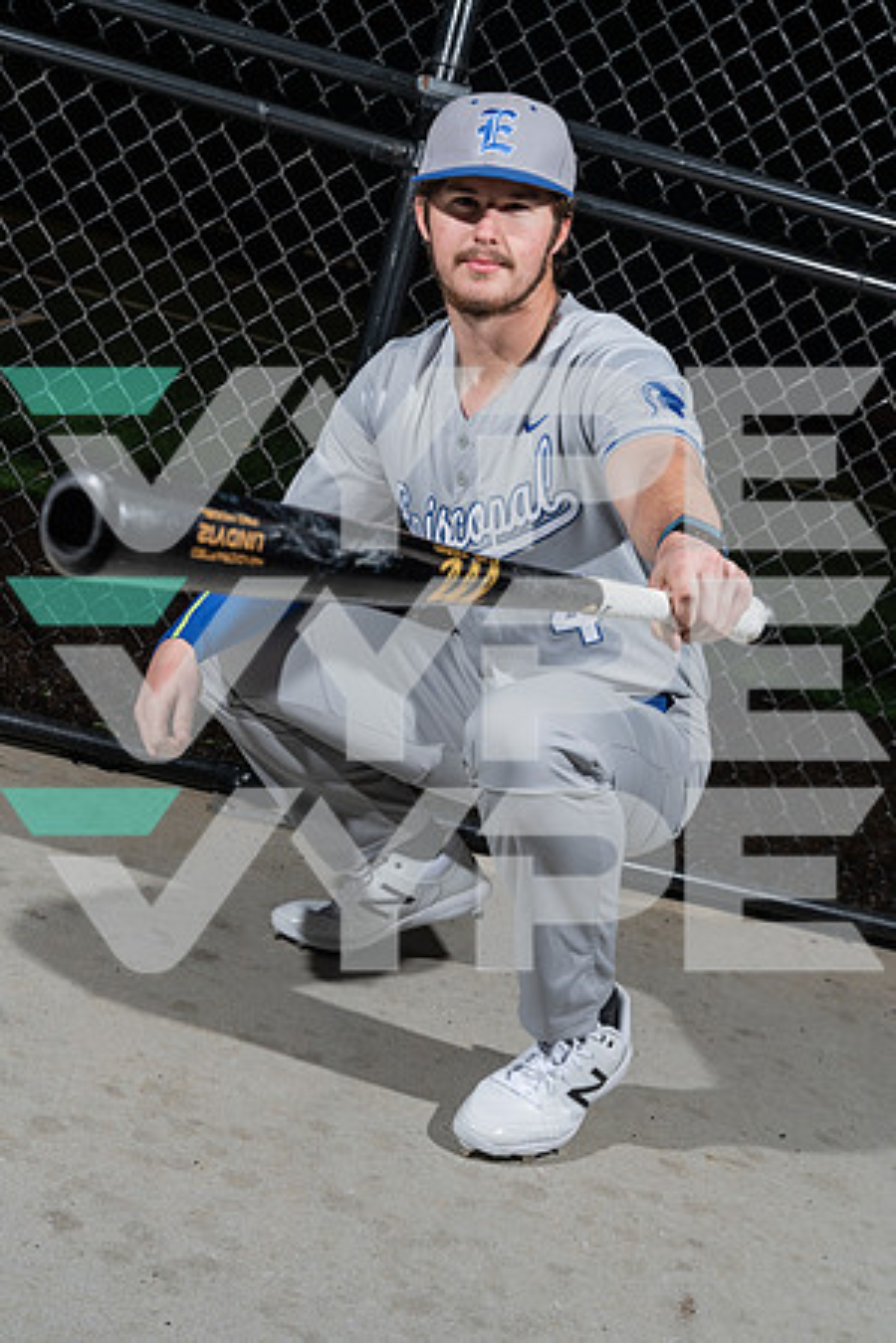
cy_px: 672
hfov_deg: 27.5
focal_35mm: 49
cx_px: 448
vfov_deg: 40.3
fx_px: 1829
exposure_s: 1/125
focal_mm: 49
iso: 125
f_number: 7.1
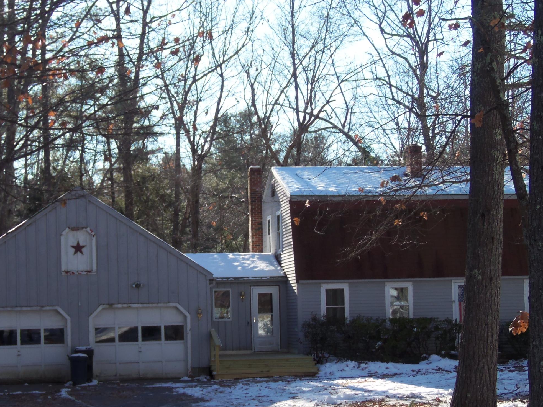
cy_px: 305
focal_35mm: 75
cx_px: 277
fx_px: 1176
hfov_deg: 26.0
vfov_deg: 19.5
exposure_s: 1/200
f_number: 3.8
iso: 64
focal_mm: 8.7
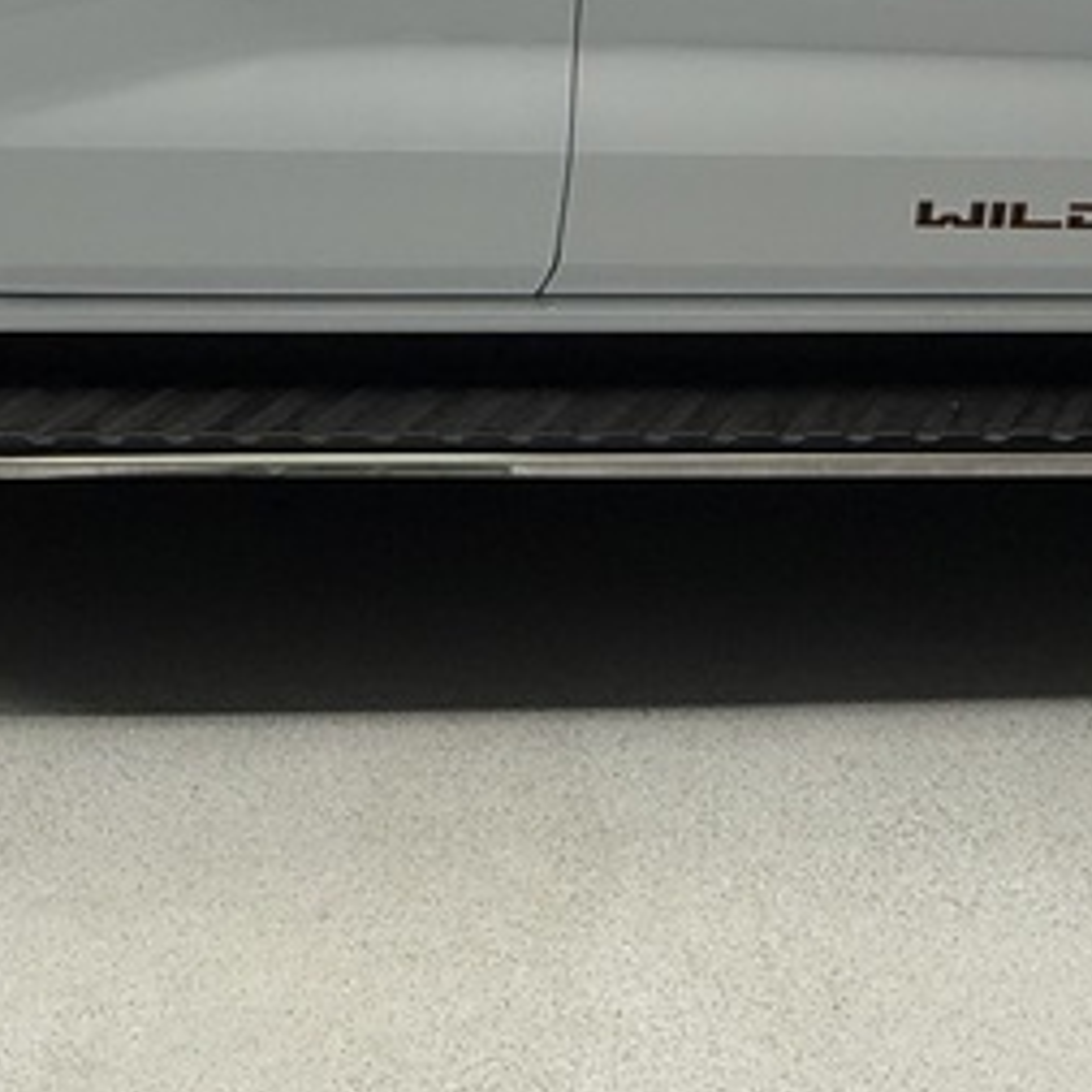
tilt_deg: -5.7
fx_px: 1785
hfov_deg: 34.0
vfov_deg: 28.7
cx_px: 462
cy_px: -272
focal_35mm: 50
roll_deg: +0.5
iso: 160
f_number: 2.2
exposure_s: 1/100
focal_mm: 2.22
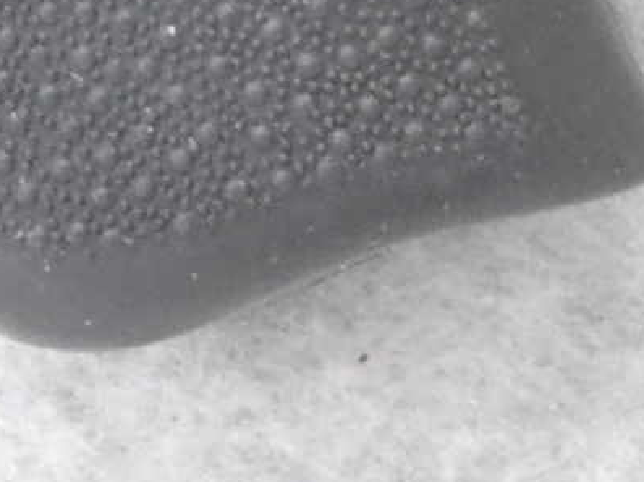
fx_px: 10490
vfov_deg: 2.6
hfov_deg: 3.5
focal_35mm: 564
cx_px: 652
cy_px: -1085
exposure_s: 1/60
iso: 3200
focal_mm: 45
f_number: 20
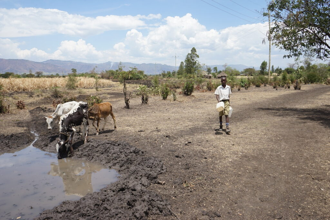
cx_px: 165
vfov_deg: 45.0
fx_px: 266
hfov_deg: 63.6
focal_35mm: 29
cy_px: 110
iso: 125
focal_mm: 29
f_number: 9
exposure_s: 1/200
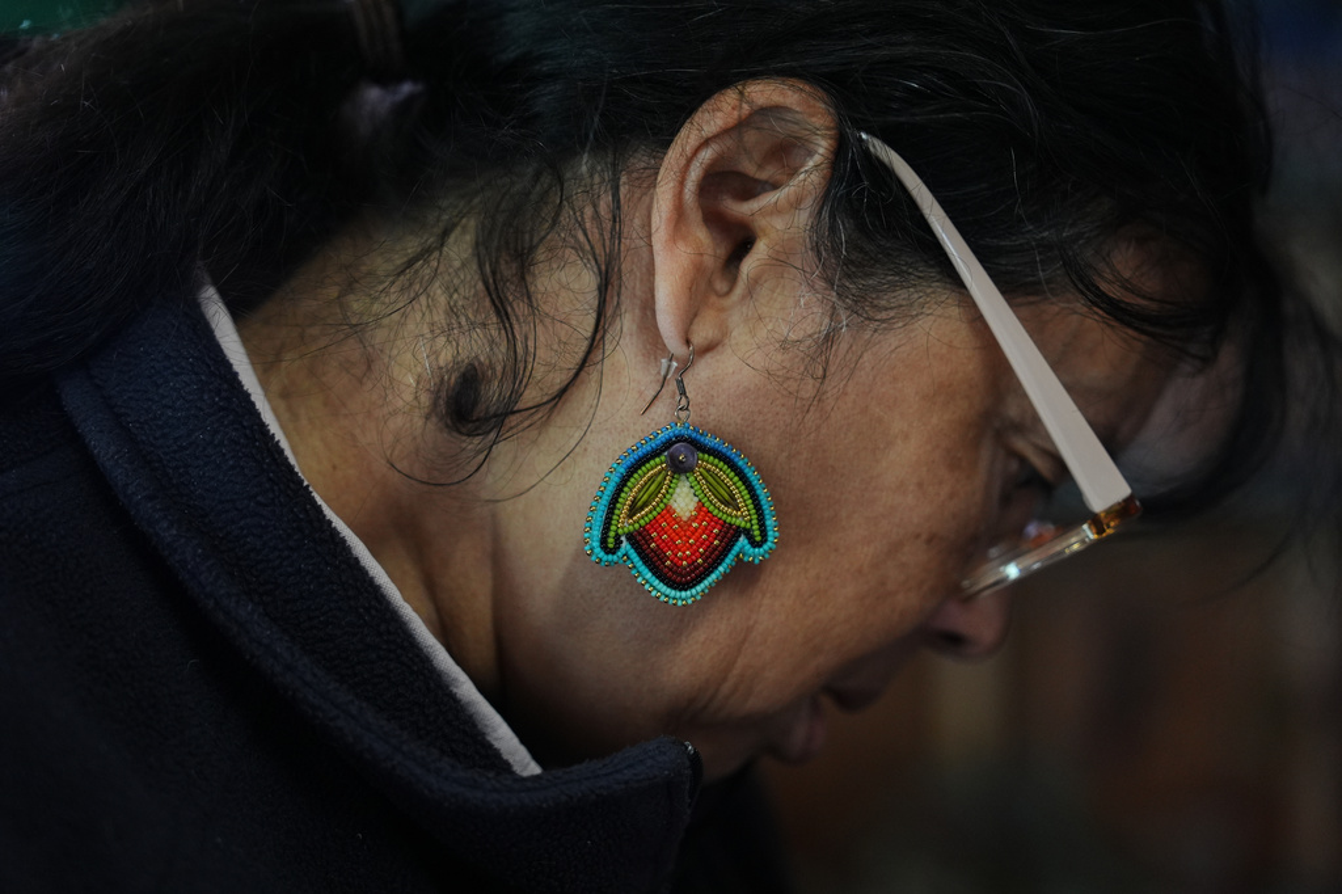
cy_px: 447
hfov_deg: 28.9
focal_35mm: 70
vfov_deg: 19.4
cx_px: 671
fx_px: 2608
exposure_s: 1/200
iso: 1600
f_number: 2.8
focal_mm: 70
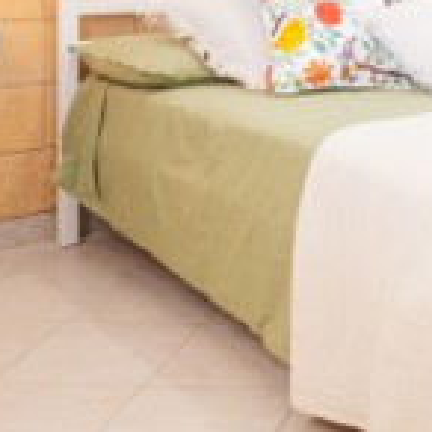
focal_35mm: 63
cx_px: 536
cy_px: -30
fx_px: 890
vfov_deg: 25.5
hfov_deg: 24.4
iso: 200
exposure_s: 1/2
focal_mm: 10
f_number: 13
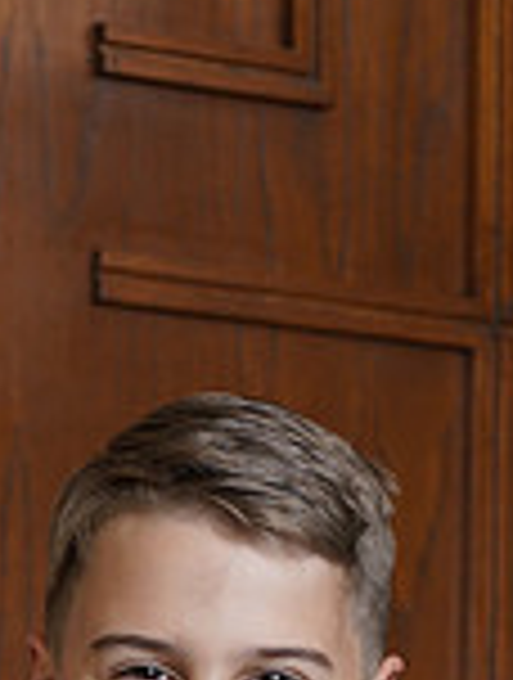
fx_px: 6159
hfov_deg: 4.8
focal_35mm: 313
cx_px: 54
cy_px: 1162
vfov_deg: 6.2
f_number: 5.6
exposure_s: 1/250
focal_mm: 85
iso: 200
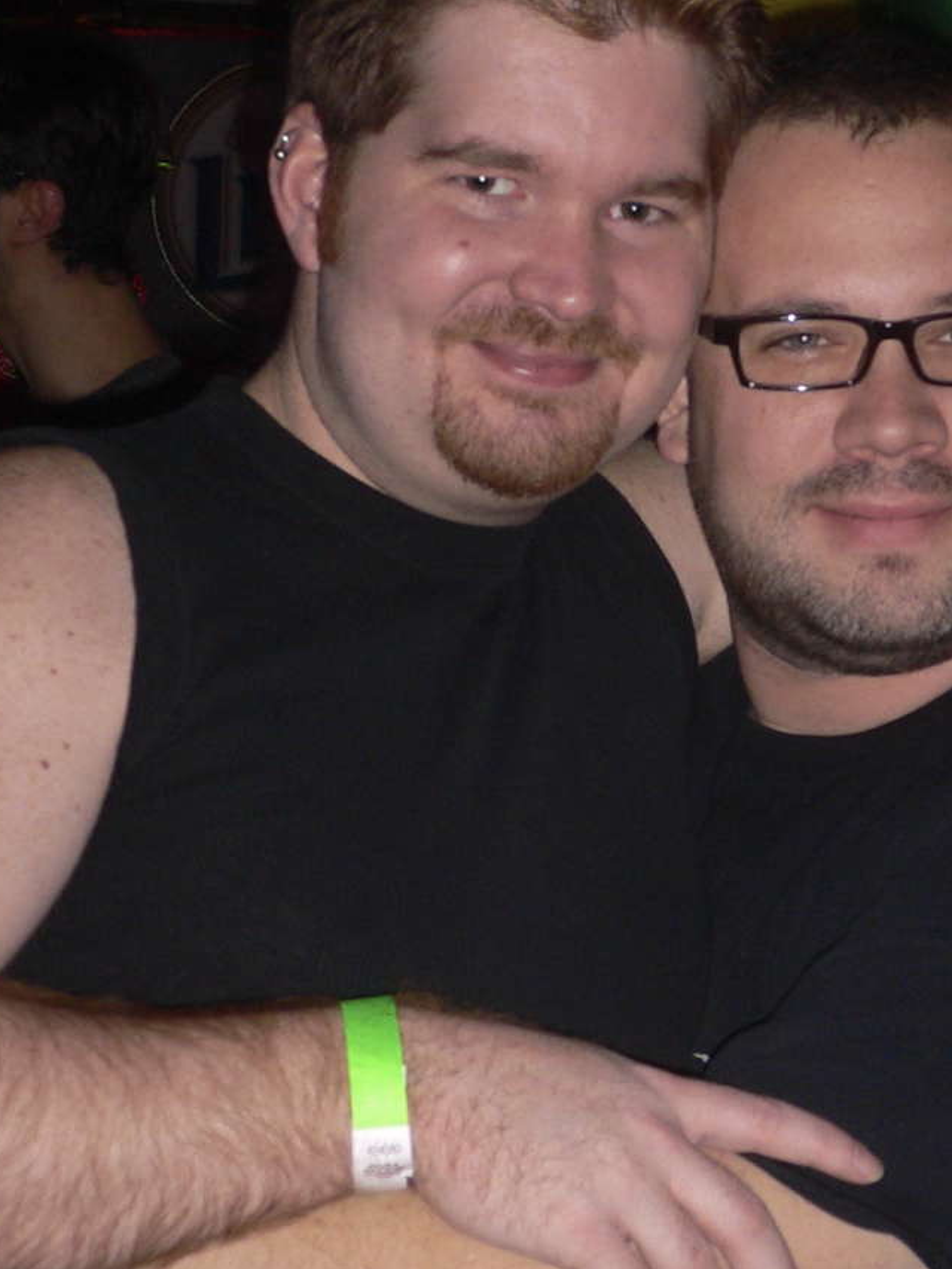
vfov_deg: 19.3
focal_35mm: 102
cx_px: 717
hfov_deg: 14.5
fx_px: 3739
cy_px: 698
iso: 100
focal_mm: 8.5
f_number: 3.4
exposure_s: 1/8
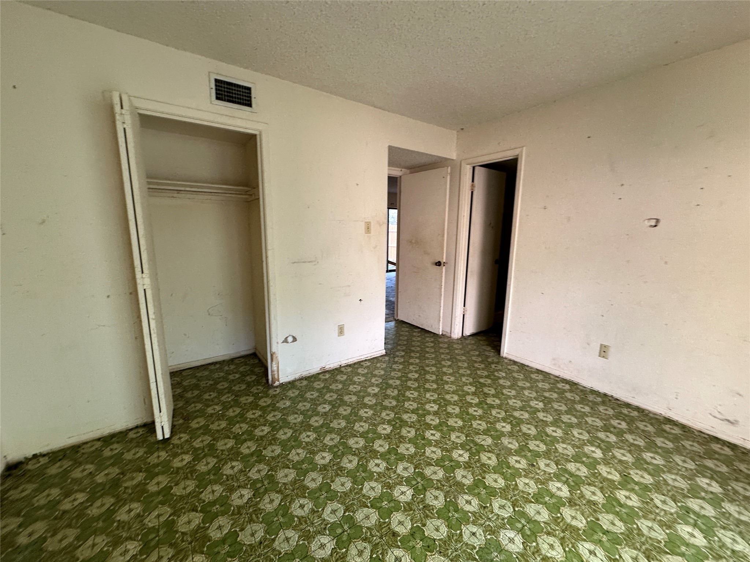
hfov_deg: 102.1
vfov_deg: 85.7
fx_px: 303
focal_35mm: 14
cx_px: 375
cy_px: 281
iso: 80
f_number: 2.2
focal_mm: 2.22
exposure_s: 1/99
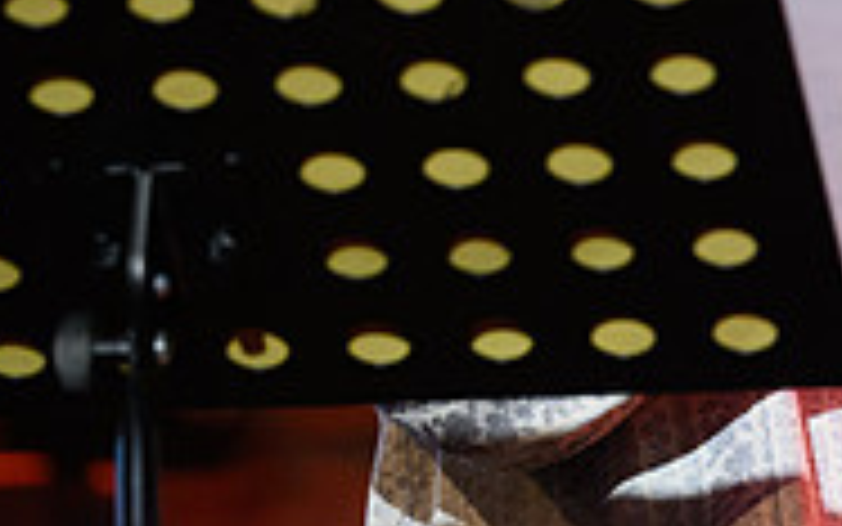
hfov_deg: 3.3
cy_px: -312
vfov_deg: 2.1
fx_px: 14530
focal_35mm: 633
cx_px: 1031
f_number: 4.5
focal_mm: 200
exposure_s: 1/125
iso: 5000
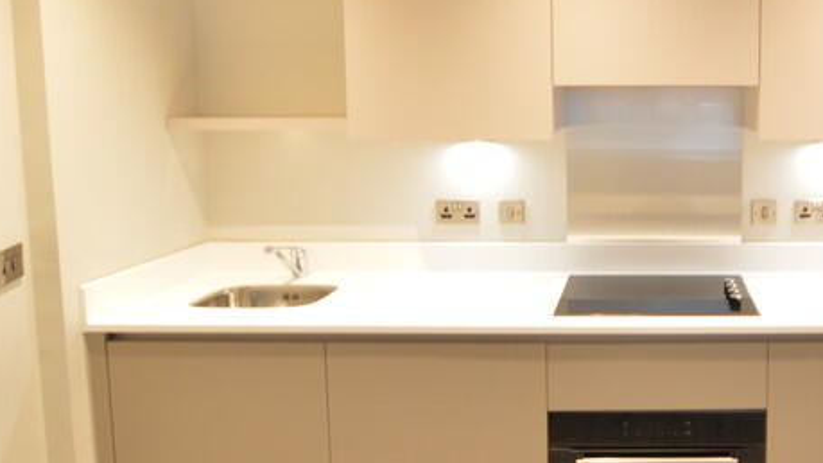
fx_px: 764
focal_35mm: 35
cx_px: 647
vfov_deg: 33.5
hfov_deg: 53.2
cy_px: 171
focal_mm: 10
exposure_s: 1/15
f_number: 3.5
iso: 320
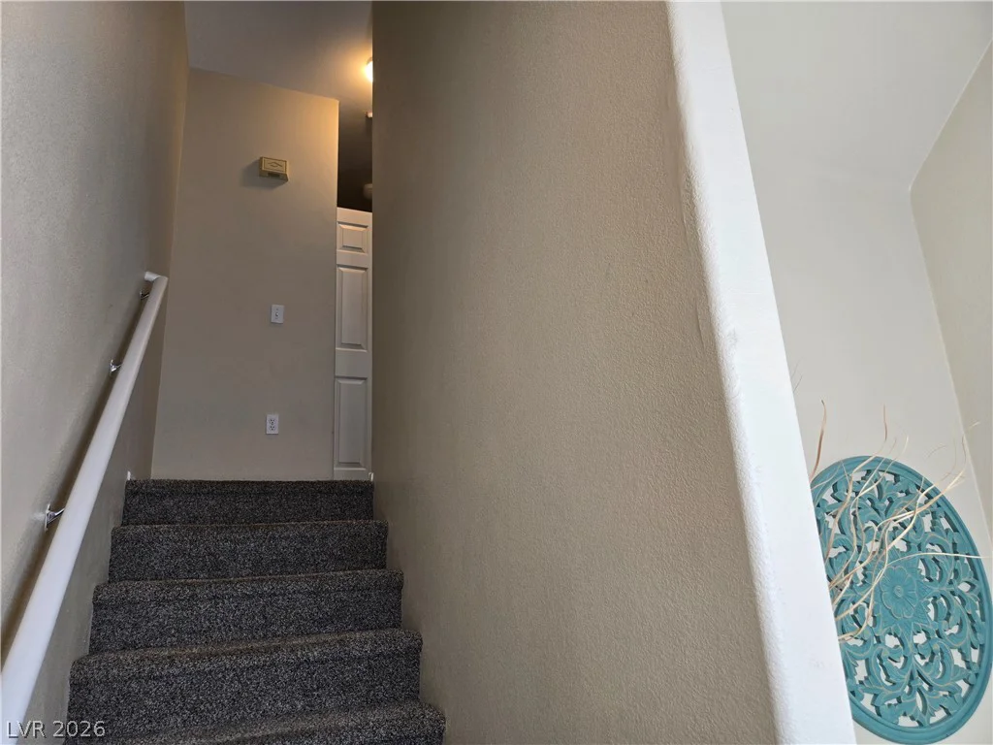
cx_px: 496
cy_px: 372
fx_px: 660
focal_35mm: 23
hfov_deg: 73.9
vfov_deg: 58.9
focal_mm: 5.4
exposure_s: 1/120
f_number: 1.8
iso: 100
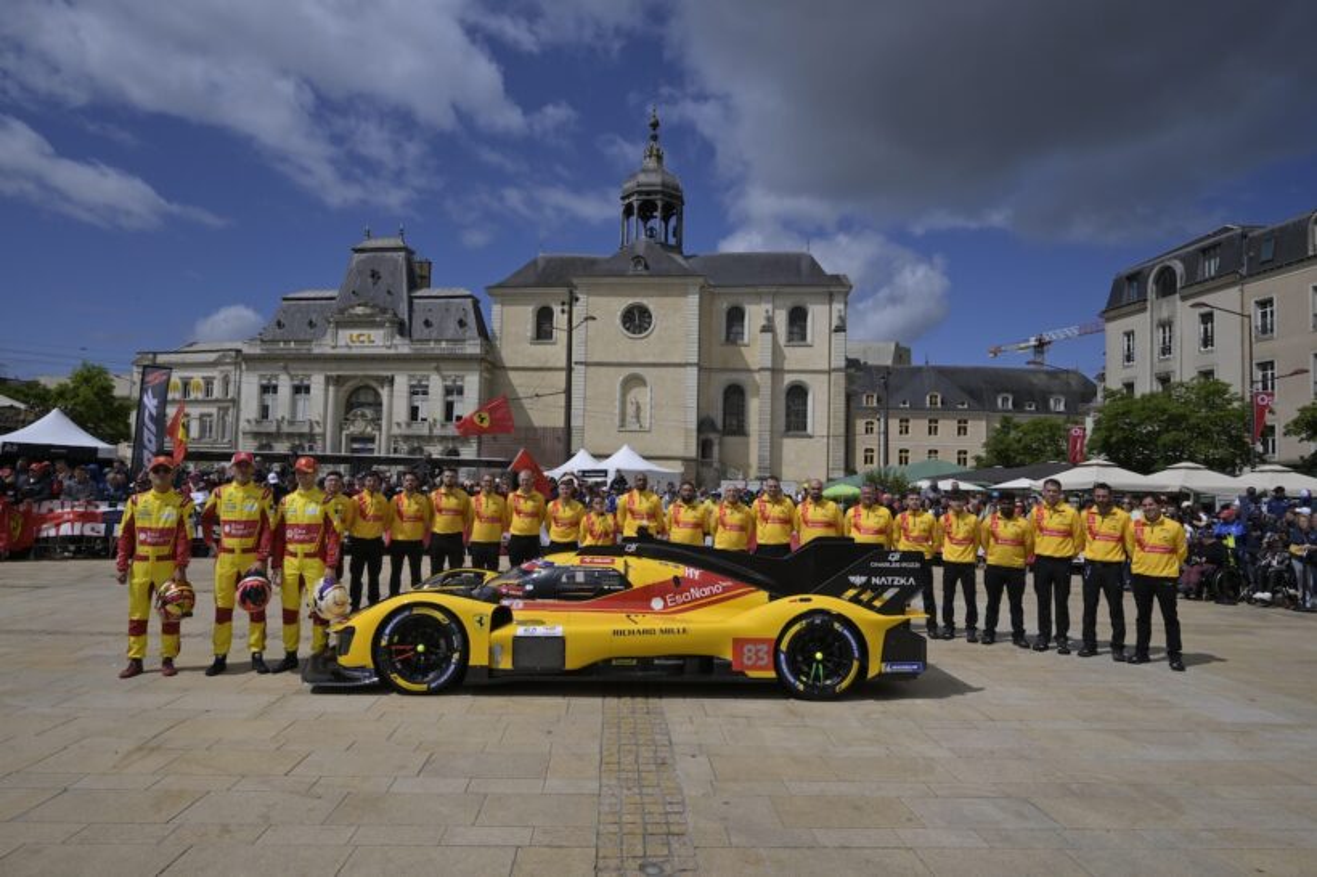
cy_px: 438
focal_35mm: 20
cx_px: 658
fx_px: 750
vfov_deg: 60.6
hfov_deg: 82.6
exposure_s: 1/3200
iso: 400
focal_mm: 20.5
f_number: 9
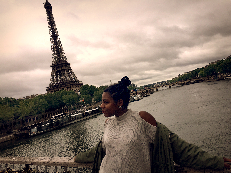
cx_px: 116
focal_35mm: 29
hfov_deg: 61.7
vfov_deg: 48.2
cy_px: 86
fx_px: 194
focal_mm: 4.15
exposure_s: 1/1276
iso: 32
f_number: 2.2
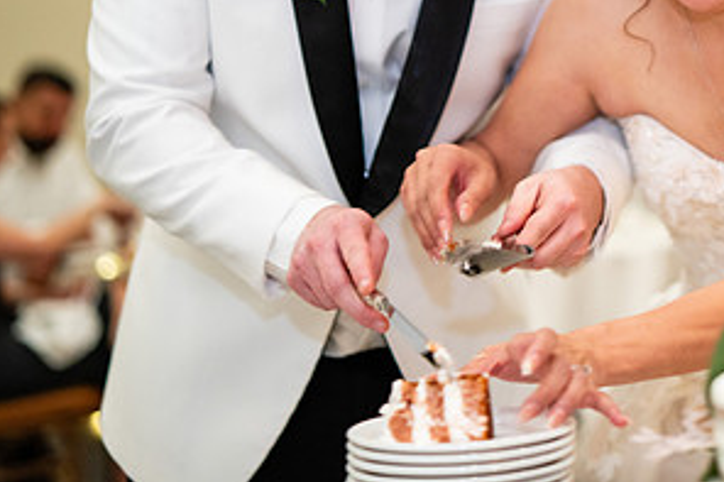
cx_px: 580
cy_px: 16
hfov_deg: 20.6
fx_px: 1970
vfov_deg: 13.8
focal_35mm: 98
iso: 800
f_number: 1.4
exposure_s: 1/100
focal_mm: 50
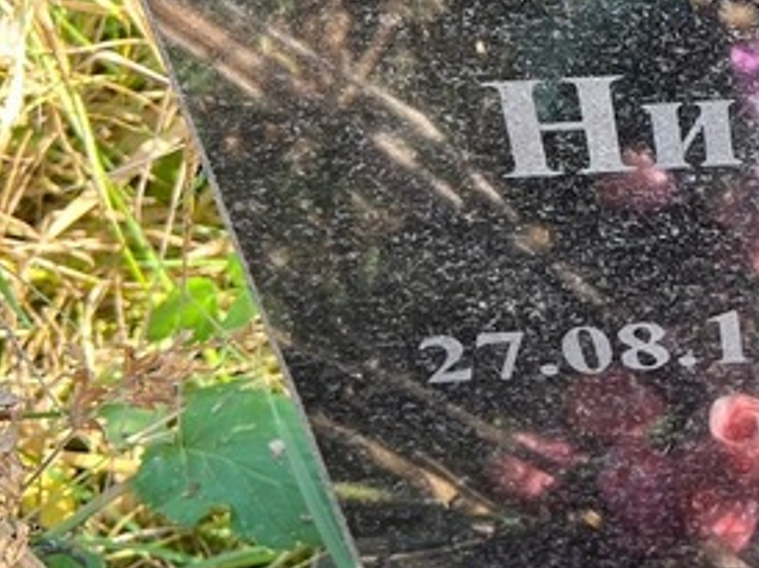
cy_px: -28
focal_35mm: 76
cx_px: 975
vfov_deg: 18.7
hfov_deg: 23.0
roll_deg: +1.9
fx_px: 1665
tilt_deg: -38.3
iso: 50
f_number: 1.5
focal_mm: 5.7
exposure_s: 1/171
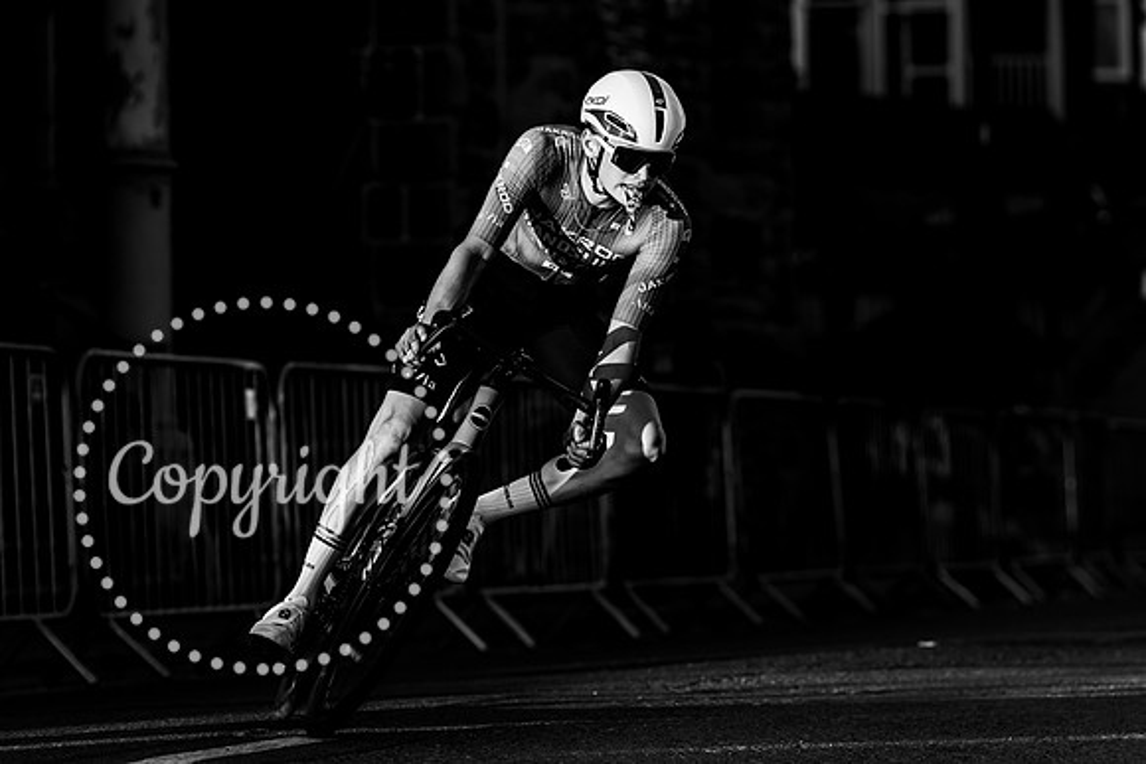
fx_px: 6173
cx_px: 574
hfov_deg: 10.6
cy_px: 324
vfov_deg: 7.1
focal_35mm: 194
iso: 200
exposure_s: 1/1000
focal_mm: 163
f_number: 4
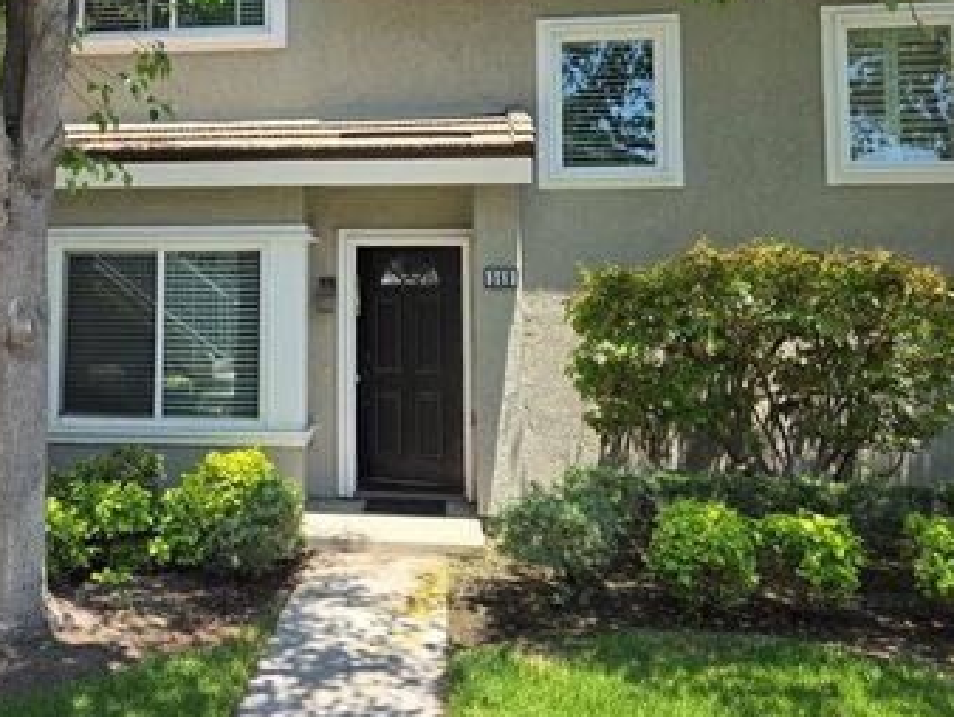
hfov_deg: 53.0
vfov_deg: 41.1
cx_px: 330
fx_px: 938
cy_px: 216
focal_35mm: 34
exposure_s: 1/707
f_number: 1.8
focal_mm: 5.4
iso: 25
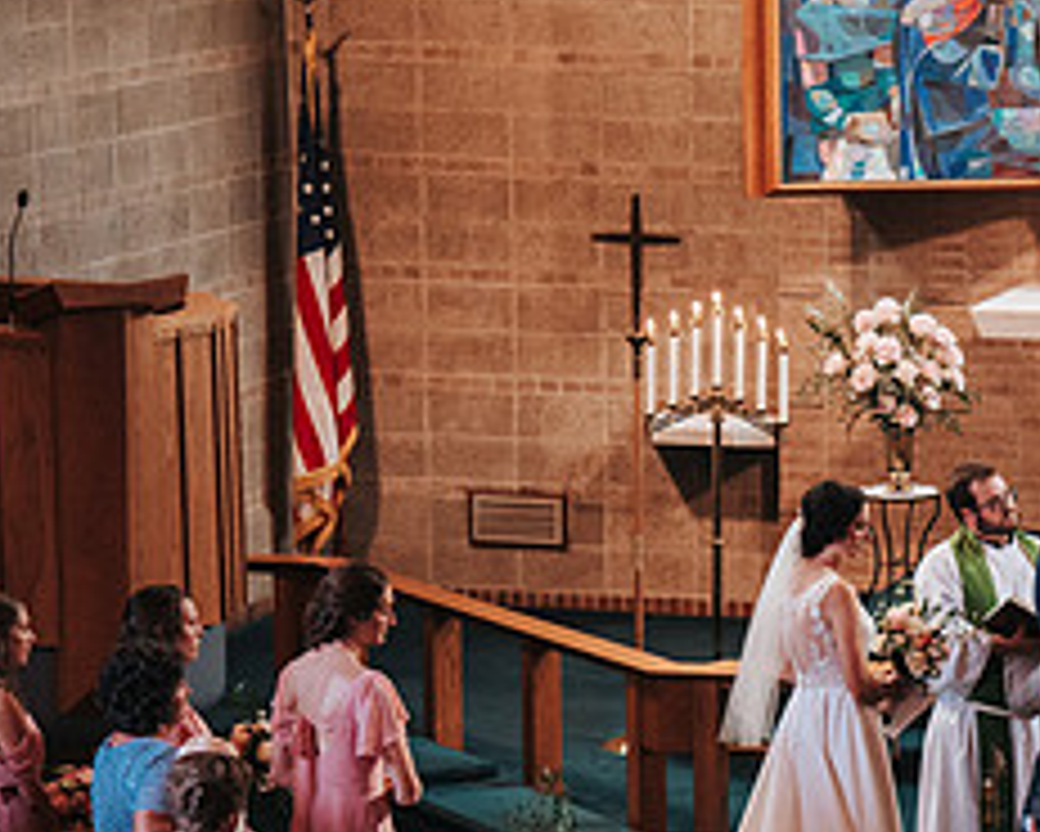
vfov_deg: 8.1
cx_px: 1119
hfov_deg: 10.0
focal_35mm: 191
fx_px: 5881
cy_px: 708
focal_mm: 75
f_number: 4
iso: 1000
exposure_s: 1/200
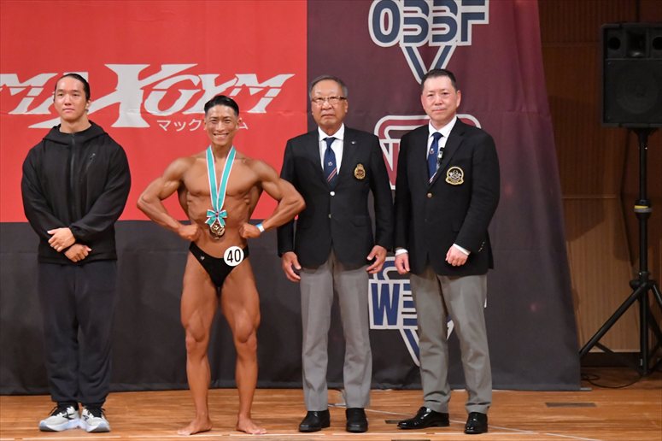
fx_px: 4687
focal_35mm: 255
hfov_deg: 8.1
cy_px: 220
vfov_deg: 5.4
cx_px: 331
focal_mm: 170
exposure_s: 1/400
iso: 10000
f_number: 5.6
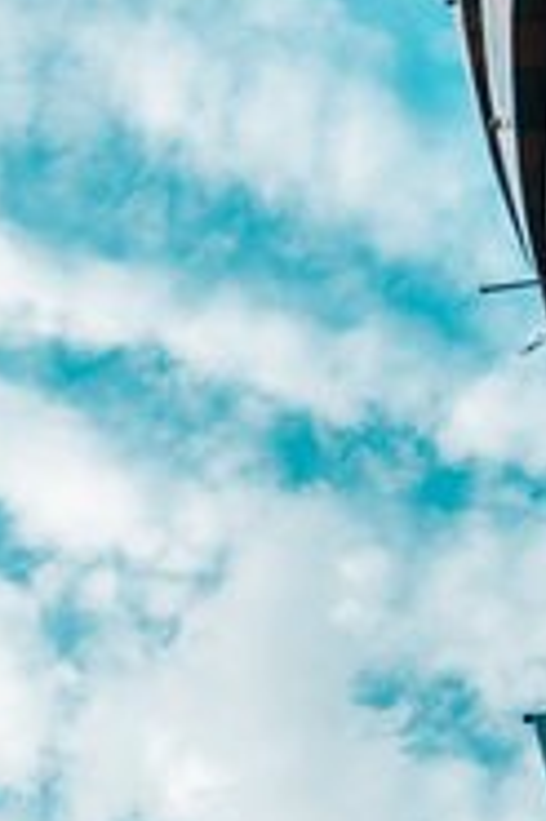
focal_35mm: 104
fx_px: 2370
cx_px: 144
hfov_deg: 13.1
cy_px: 706
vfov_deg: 19.4
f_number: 4
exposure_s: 1/200
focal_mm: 24
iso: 100
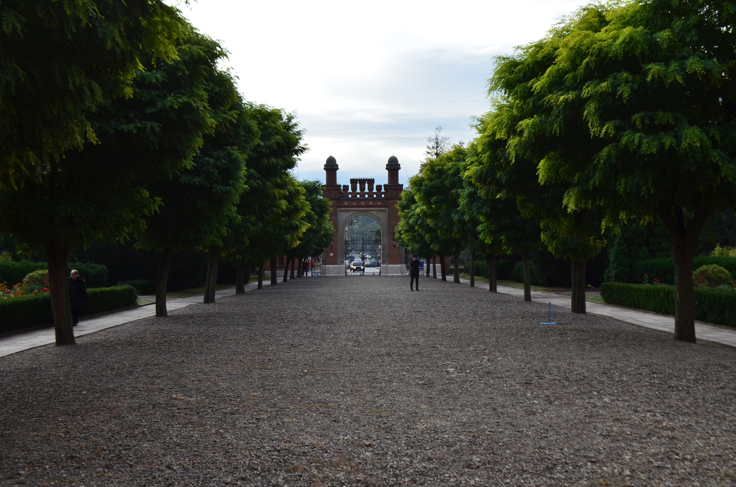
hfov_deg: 43.7
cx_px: 368
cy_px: 244
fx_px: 918
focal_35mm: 45
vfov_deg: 29.7
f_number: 11
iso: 200
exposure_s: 1/125
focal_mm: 30
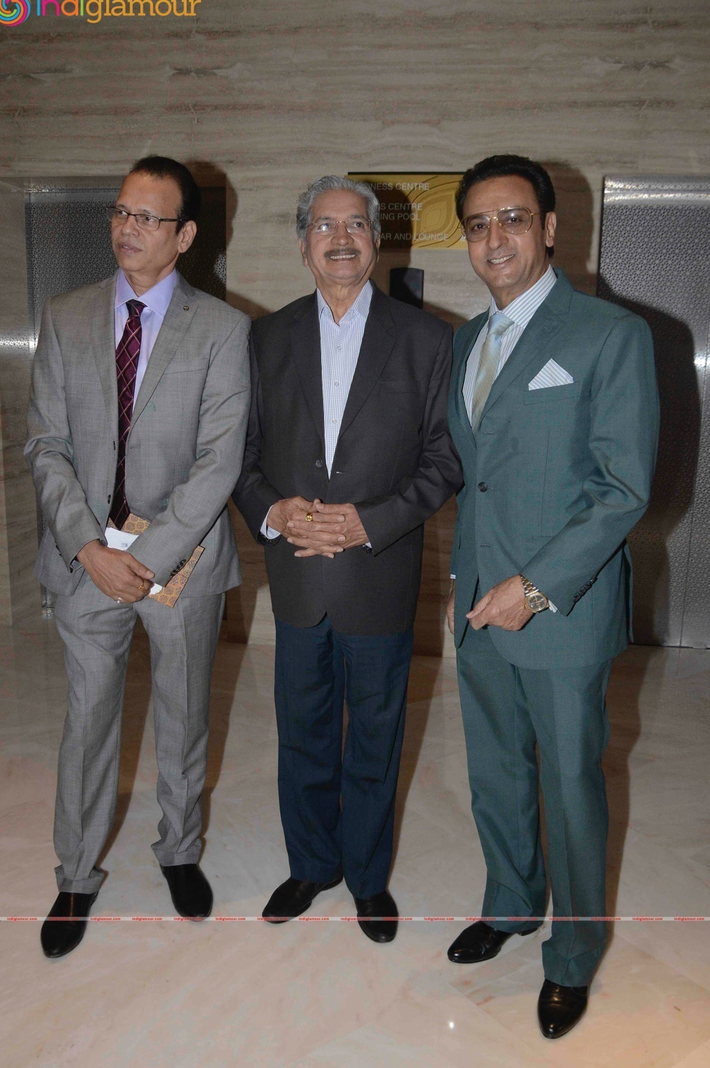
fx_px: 964
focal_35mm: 33
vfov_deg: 58.0
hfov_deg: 40.4
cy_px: 536
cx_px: 355
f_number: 8
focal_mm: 21
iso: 800
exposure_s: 1/160
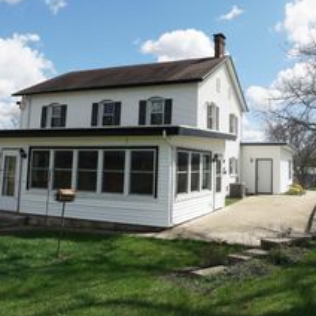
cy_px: 130
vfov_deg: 53.7
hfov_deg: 52.8
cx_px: 215
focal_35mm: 30
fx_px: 310
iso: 100
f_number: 8
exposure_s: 1/250
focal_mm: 10
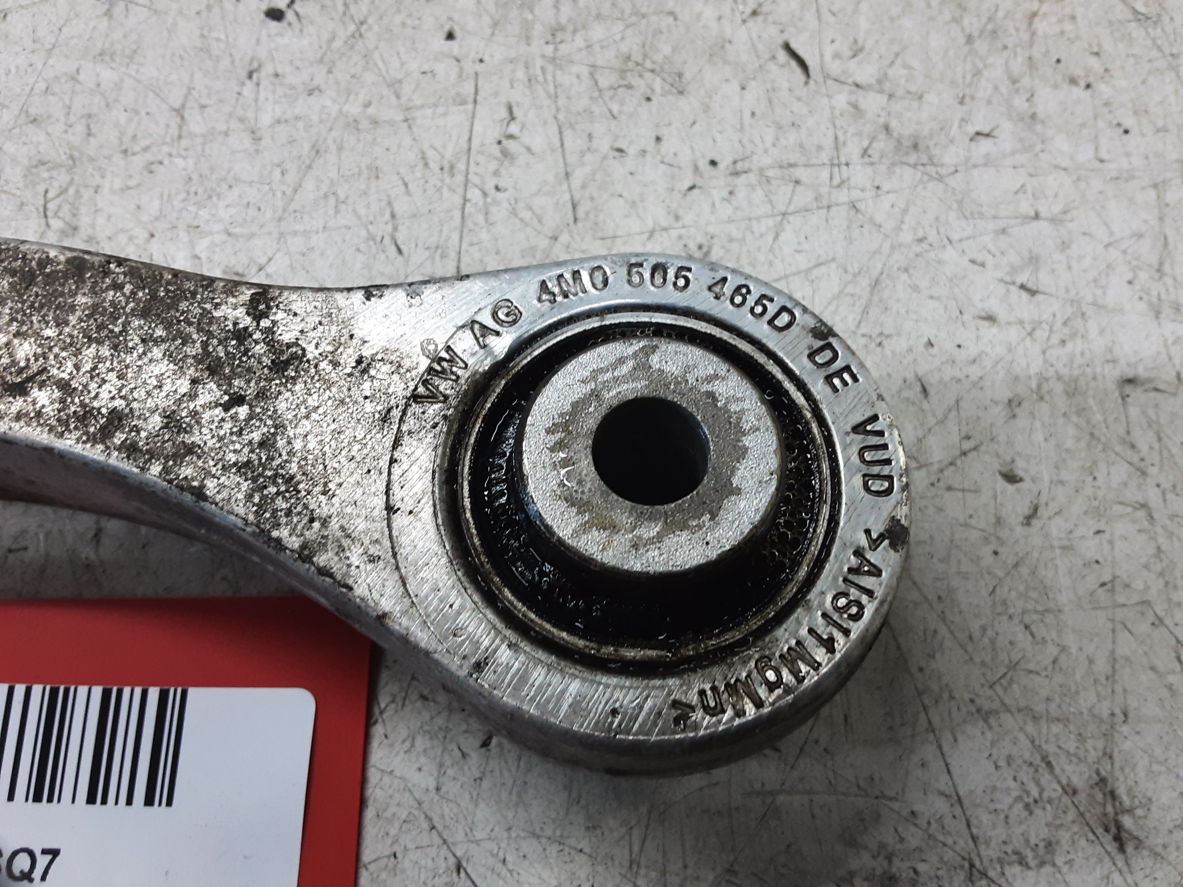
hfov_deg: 65.3
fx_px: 923
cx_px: 592
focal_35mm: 27
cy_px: 444
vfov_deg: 51.4
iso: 100
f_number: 1.9
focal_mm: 2.91
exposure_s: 1/50
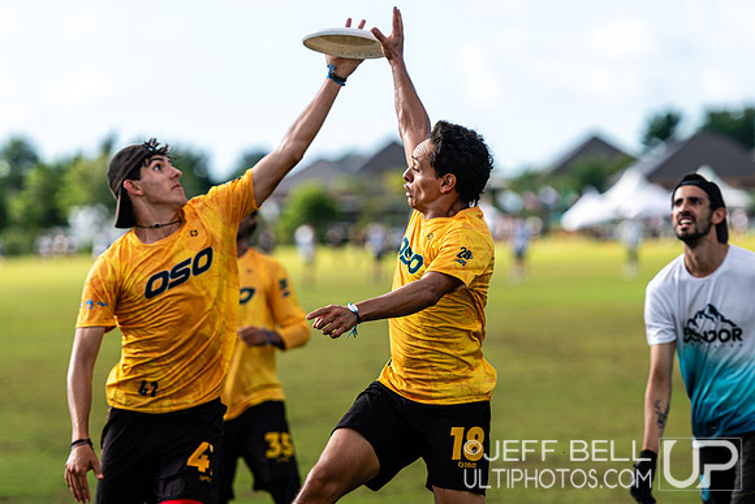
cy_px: 332
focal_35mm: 220
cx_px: 450
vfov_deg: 6.2
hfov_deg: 9.3
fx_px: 4617
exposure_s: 1/1000
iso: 80
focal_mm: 160
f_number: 3.2
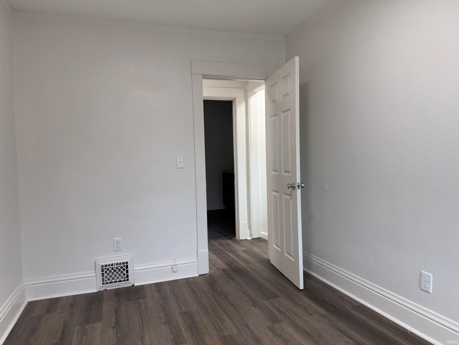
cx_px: 230
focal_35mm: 24
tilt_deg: -2.6
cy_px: 172
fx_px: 318
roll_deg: +2.0
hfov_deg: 71.6
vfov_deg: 56.8
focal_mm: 6.76
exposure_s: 1/120
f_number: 1.78
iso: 160
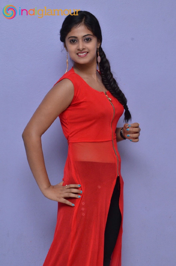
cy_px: 133
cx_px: 88
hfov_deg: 18.1
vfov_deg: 27.1
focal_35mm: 75
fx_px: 553
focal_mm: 50
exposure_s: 1/125
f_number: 8
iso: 1600
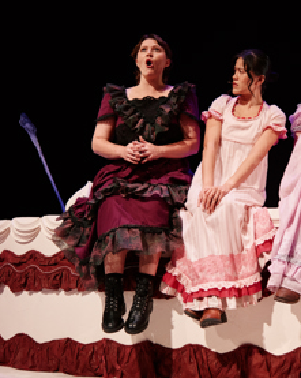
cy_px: 190
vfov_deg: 33.1
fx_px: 636
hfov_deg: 26.2
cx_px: 238
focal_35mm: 57
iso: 1600
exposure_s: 1/160
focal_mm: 26.4
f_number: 2.8
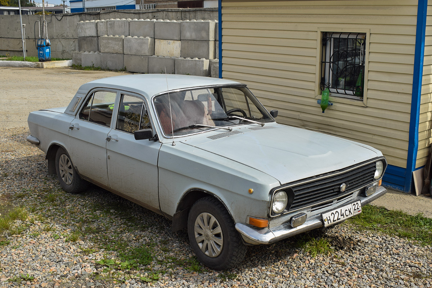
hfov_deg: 53.1
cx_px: 216
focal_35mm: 36
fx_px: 432
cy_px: 144
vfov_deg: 36.9
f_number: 6.3
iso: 200
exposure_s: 1/800
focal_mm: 24
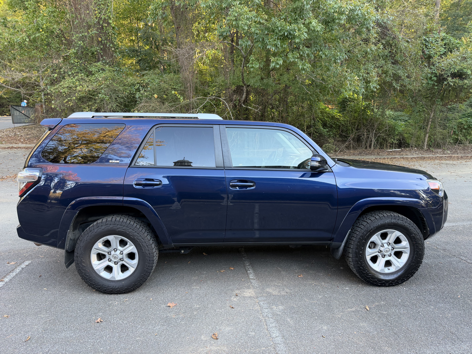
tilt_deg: -9.9
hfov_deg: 71.6
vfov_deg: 56.8
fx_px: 327
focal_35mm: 24
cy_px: 177
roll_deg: +1.3
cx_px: 236
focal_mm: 6.76
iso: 160
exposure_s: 1/121
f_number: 1.78
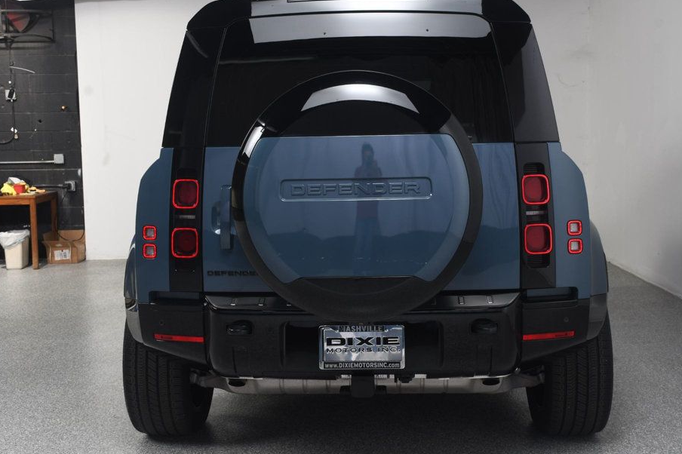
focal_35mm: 51
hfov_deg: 38.9
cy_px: 206
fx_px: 966
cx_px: 352
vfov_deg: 26.5
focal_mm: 30
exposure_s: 1/160
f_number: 9
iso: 100
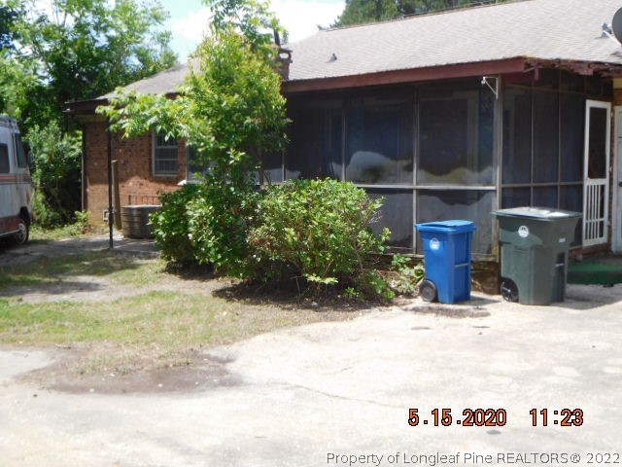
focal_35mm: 45
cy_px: 234
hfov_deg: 42.1
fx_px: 809
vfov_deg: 32.2
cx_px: 311
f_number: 4
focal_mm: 8
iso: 125
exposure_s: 1/640
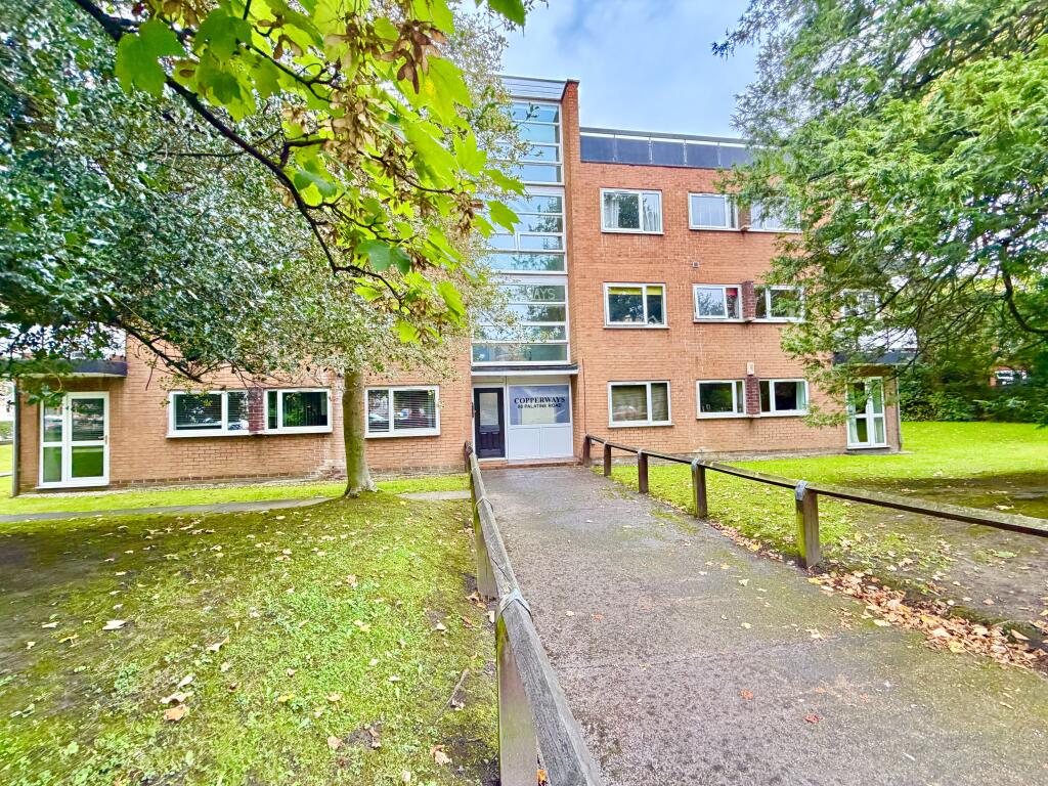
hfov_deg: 102.1
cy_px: 393
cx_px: 524
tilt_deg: +2.3
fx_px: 424
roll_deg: +0.9
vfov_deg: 85.7
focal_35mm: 14
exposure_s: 1/108
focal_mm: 2.22
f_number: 2.2
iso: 320
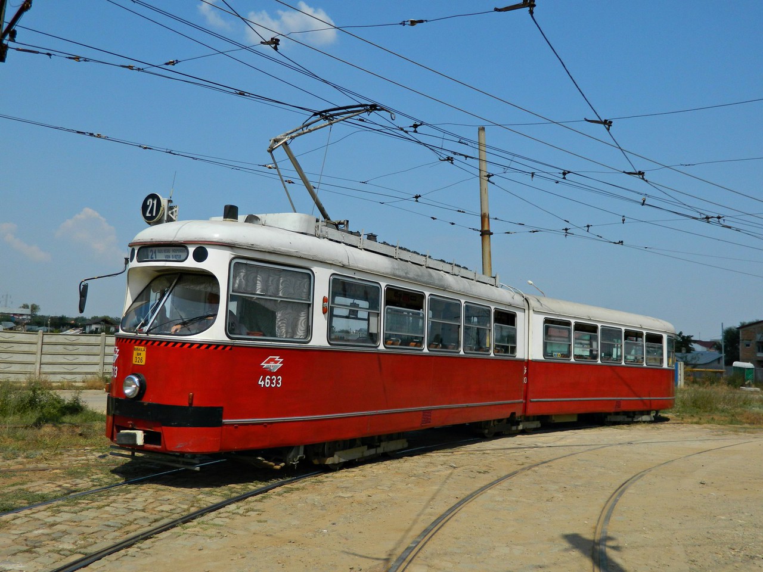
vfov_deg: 45.4
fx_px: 683
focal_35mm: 31
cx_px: 382
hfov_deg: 58.4
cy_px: 286
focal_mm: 5.6
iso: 80
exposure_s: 1/250
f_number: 9.1
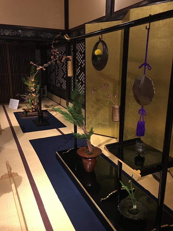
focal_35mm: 29
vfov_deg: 61.7
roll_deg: -1.5
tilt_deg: -13.4
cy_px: 116
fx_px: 193
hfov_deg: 48.2
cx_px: 86
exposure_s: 1/4
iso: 64
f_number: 2.2
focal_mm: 4.15
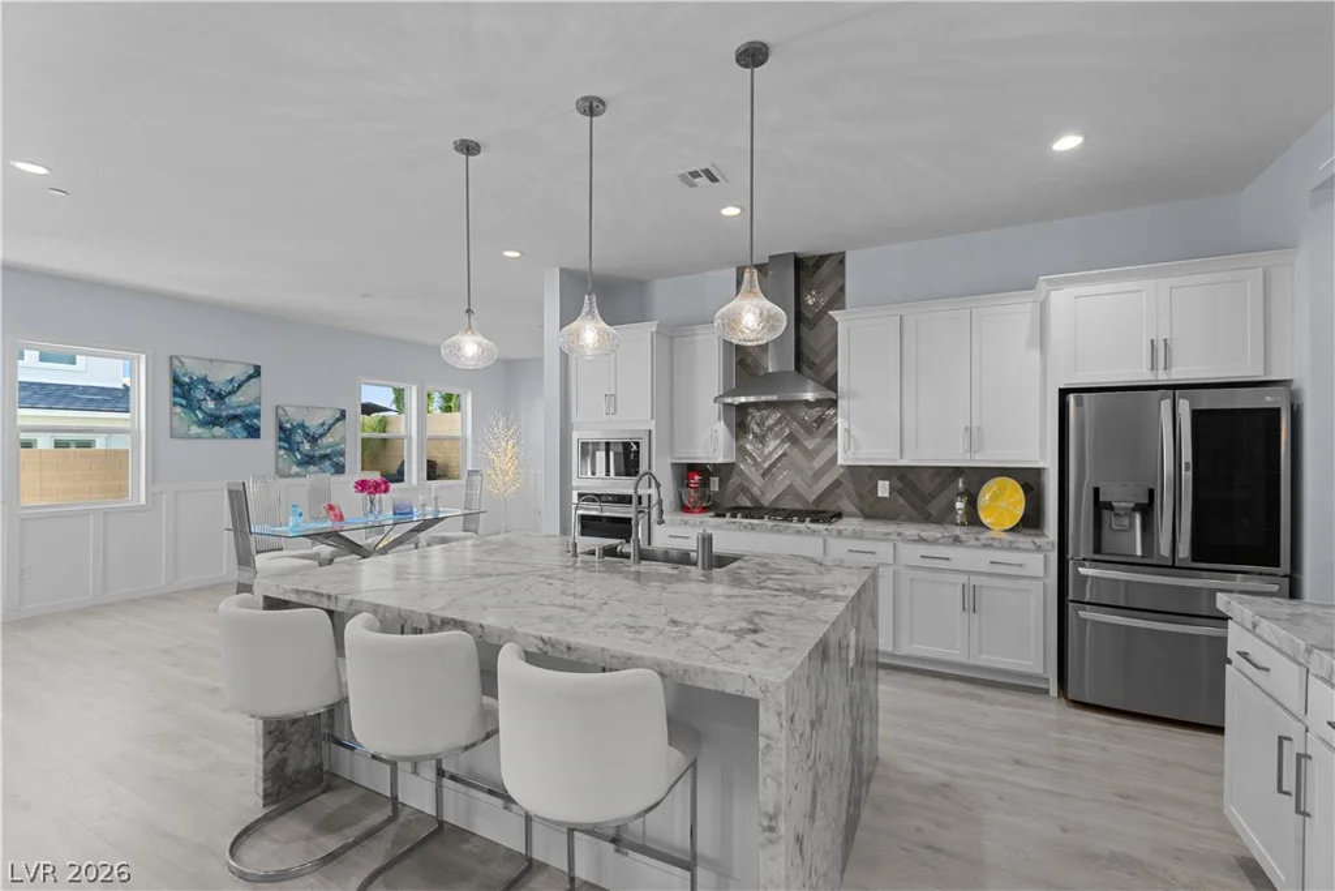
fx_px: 556
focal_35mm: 15
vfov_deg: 77.3
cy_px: 446
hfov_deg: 100.4
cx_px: 668
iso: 400
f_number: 8
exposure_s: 1/8
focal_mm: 10
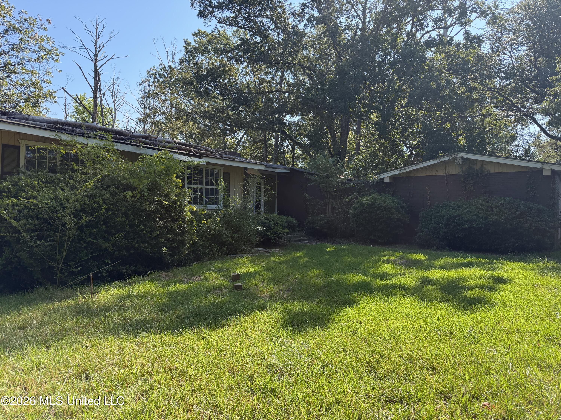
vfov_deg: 56.8
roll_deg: -0.8
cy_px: 210
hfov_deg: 71.6
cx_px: 280
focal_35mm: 24
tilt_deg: +0.0
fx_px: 389
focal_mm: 6.76
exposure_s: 1/1770
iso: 100
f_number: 1.78
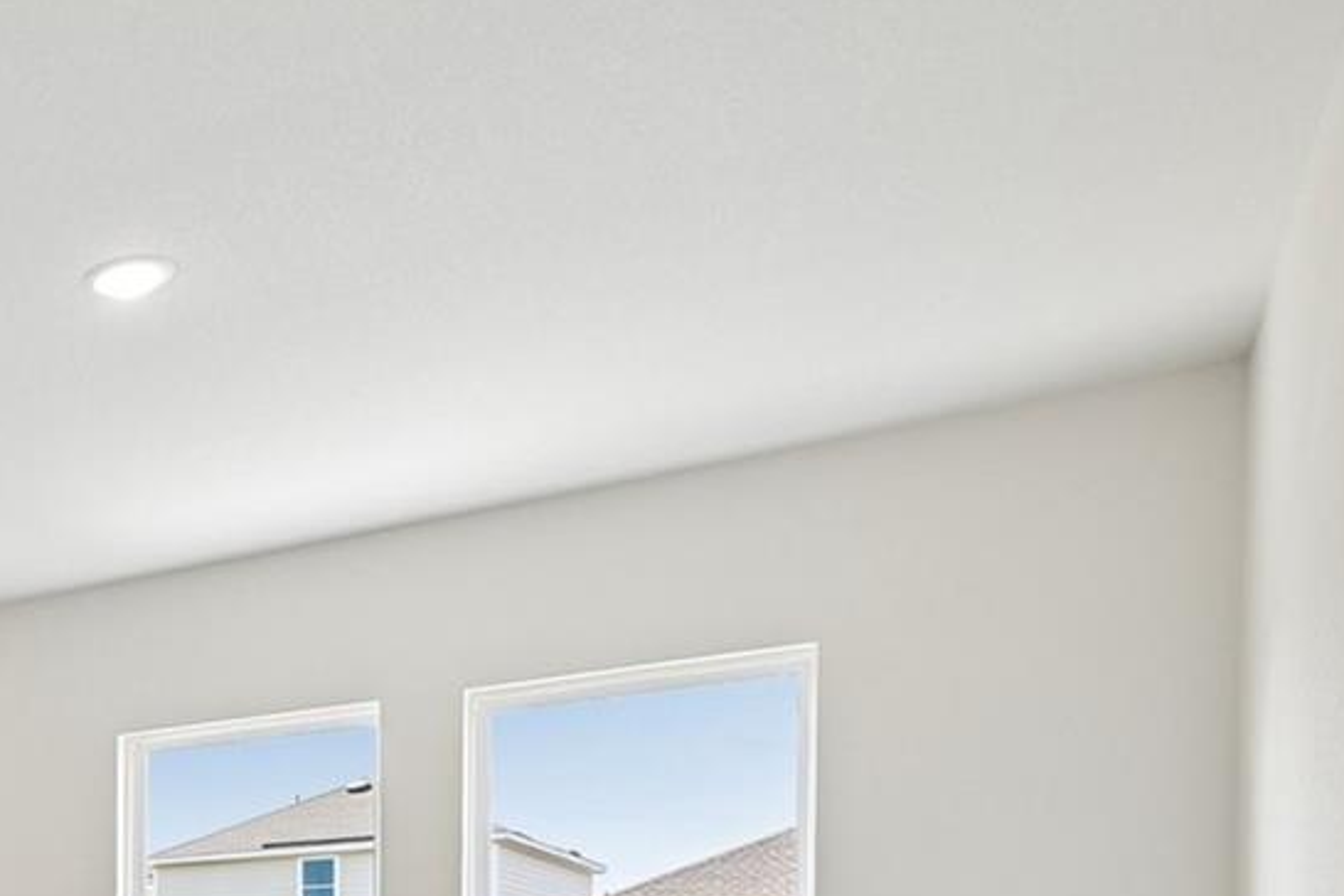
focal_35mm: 41
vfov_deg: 28.5
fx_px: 1531
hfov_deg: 34.8
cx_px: -359
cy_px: 1063
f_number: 9
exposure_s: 1/50
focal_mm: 14
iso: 250
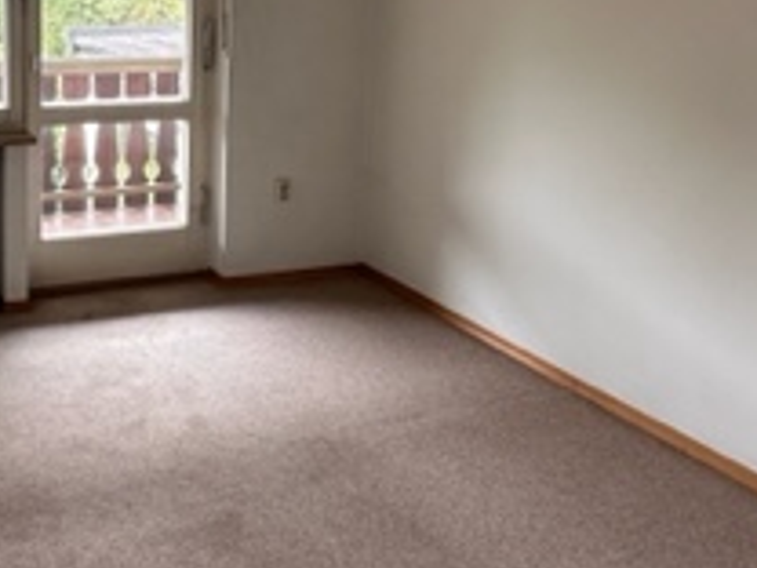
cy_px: 76
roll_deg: -0.5
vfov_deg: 32.2
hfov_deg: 41.9
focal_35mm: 43
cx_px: 149
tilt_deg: -7.7
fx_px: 940
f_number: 2.2
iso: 125
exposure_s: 1/99
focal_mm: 2.22
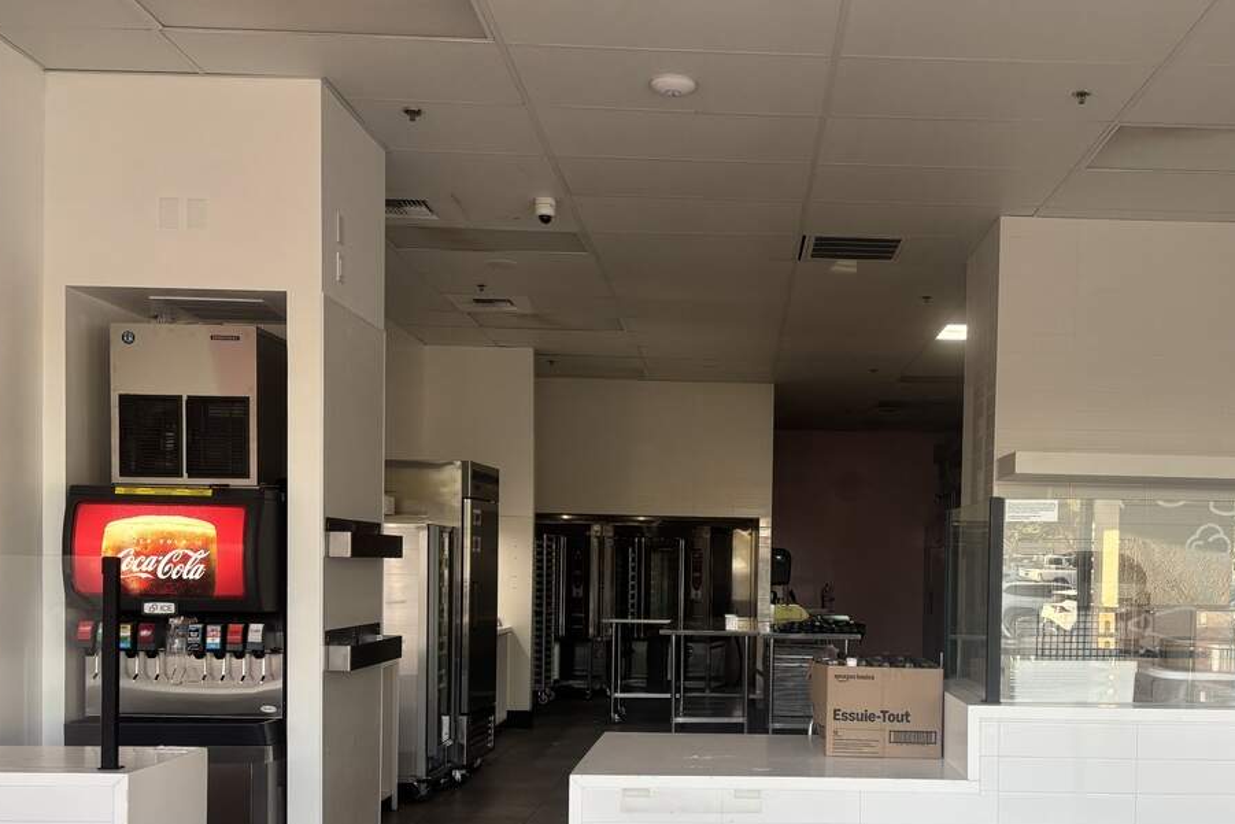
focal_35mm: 36
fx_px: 1235
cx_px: 780
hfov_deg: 52.5
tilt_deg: -1.7
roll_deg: -0.9
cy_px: 595
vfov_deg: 36.2
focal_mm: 5.96
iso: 64
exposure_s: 1/100
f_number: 1.6
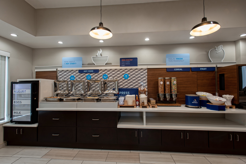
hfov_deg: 93.3
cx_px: 123
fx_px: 116
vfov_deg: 70.5
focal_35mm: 17
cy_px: 82
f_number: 6.3
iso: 400
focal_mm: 17
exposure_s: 1/25
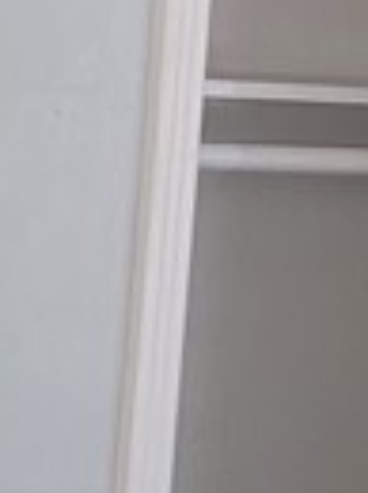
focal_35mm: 197
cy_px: -42
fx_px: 2802
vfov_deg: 10.0
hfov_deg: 6.9
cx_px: 1051
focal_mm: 7
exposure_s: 1/40
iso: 640
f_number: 1.8
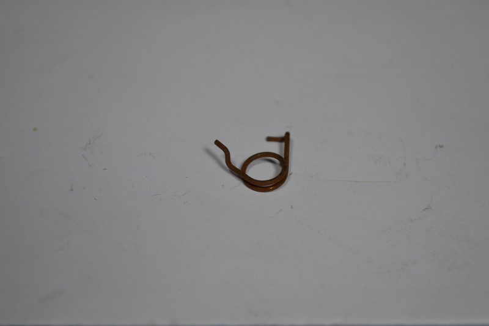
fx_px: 1120
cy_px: 163
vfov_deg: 16.5
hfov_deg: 24.6
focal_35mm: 82
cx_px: 244
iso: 320
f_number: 5.6
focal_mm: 55
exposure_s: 1/125
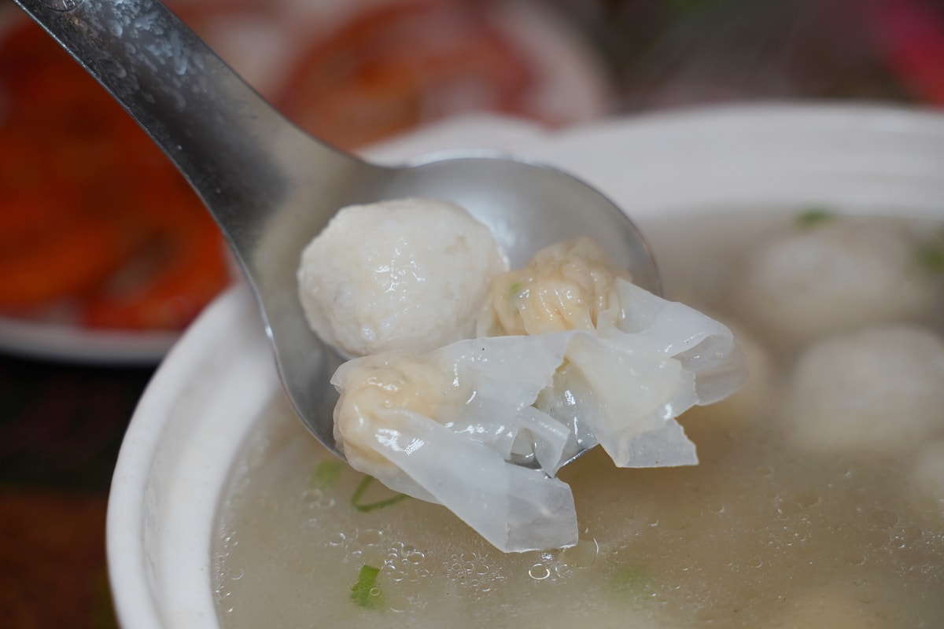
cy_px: 314
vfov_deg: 18.2
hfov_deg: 27.0
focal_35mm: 75
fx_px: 1967
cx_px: 472
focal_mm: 75
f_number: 4
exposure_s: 1/80
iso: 160
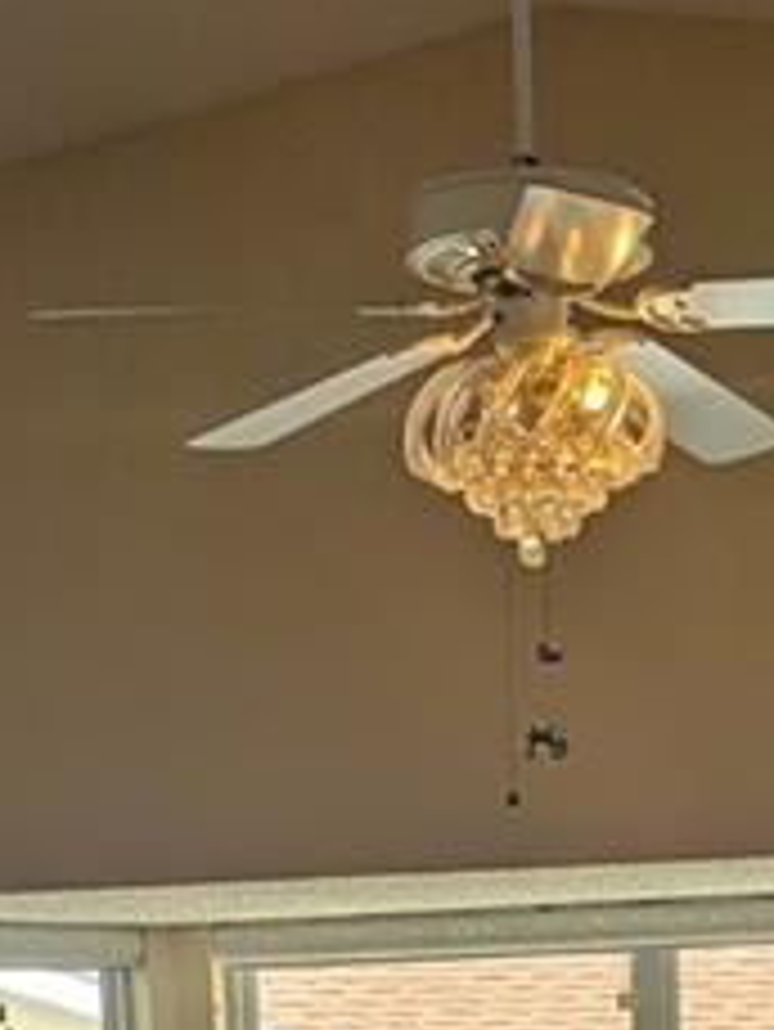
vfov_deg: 13.3
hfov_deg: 11.7
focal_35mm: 126
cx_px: 655
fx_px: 3753
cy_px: 2100
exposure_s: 1/446
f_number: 1.85
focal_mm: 6.81
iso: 39
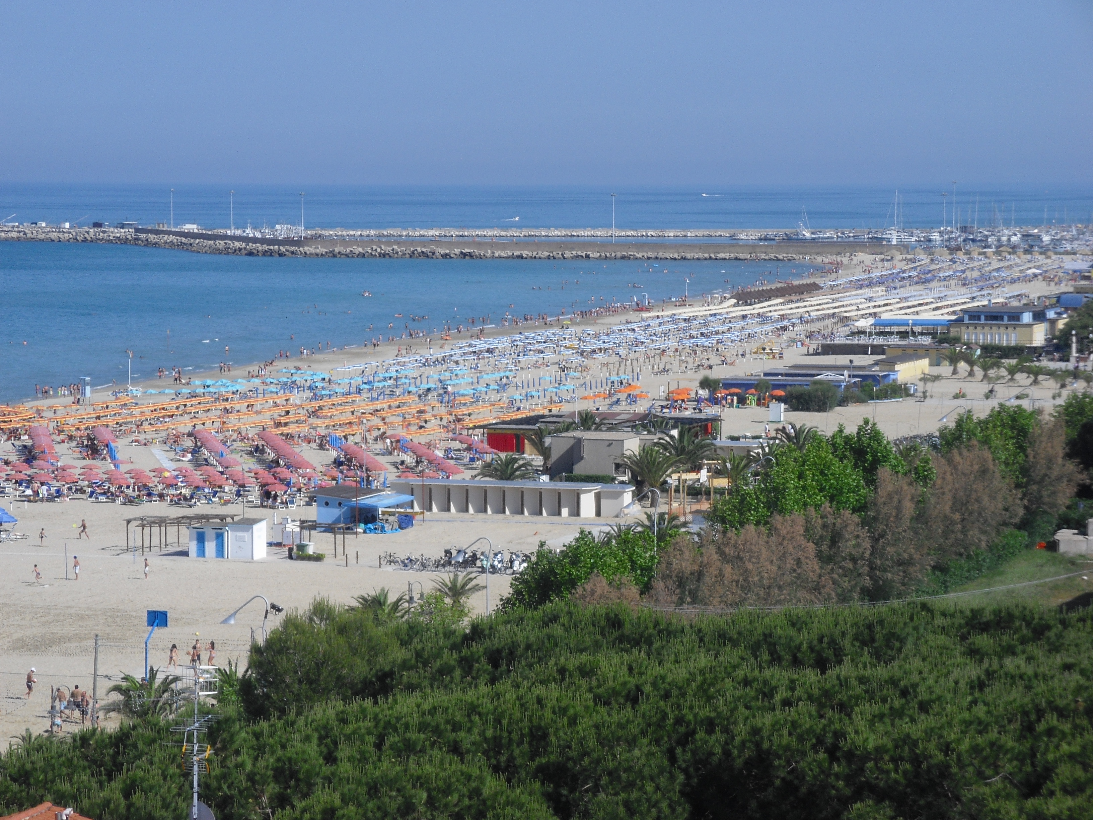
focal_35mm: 112
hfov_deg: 17.6
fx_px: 3536
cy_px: 410
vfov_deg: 13.2
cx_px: 546
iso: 64
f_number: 5.9
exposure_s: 1/400
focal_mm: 18.6
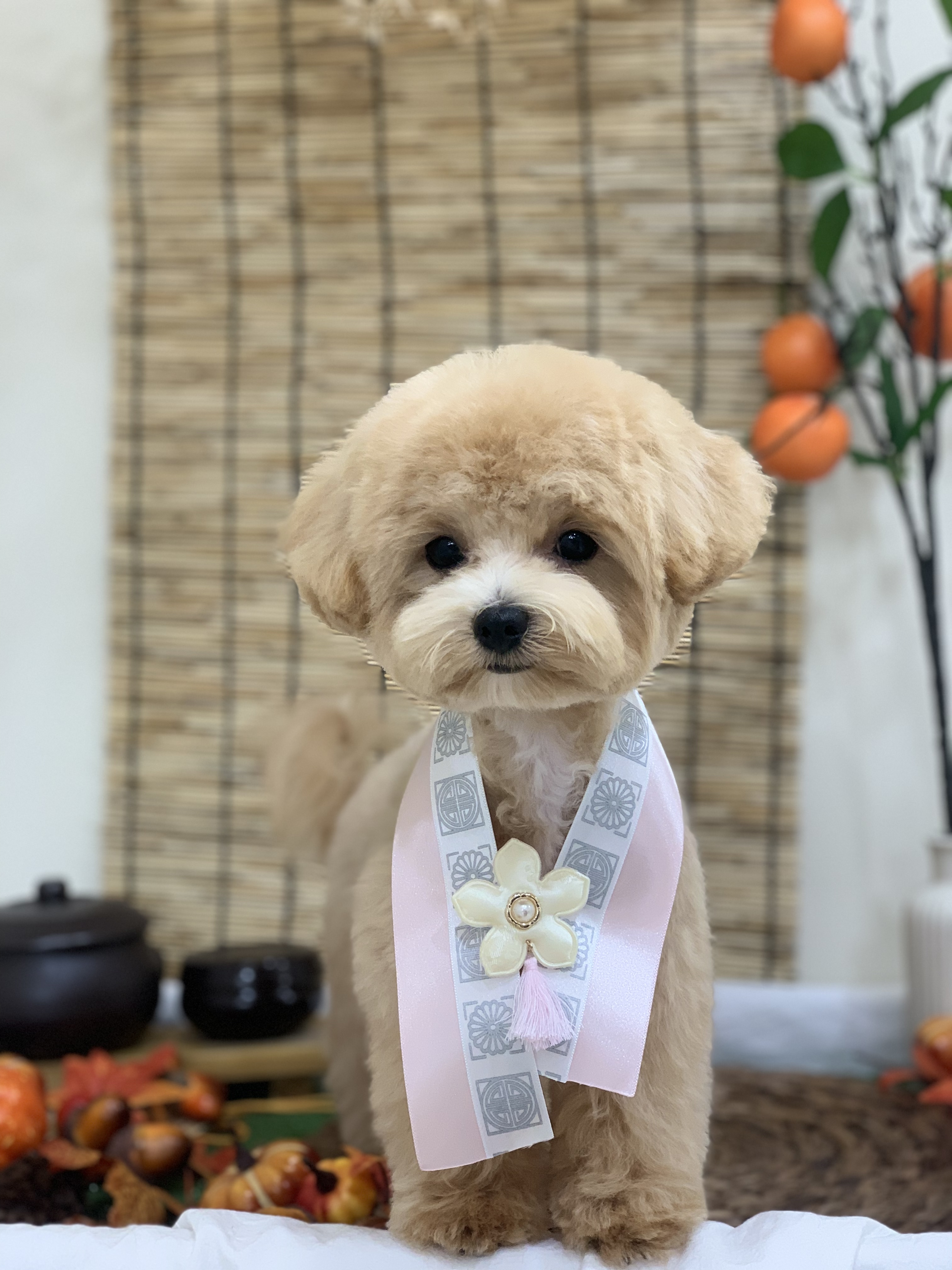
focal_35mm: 52
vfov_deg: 36.8
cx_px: 476
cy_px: 635
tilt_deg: +0.7
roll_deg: +2.0
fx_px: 1907
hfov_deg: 28.0
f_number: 2.4
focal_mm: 6
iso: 100
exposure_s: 1/60
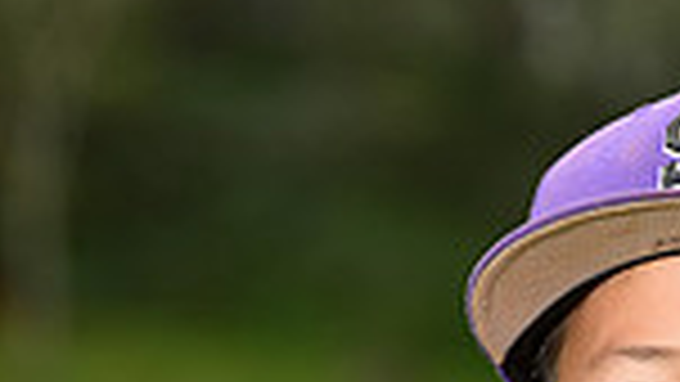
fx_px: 11578
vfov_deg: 1.9
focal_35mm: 642
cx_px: 817
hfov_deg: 3.4
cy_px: 751
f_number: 5.6
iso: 400
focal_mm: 160
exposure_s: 1/250
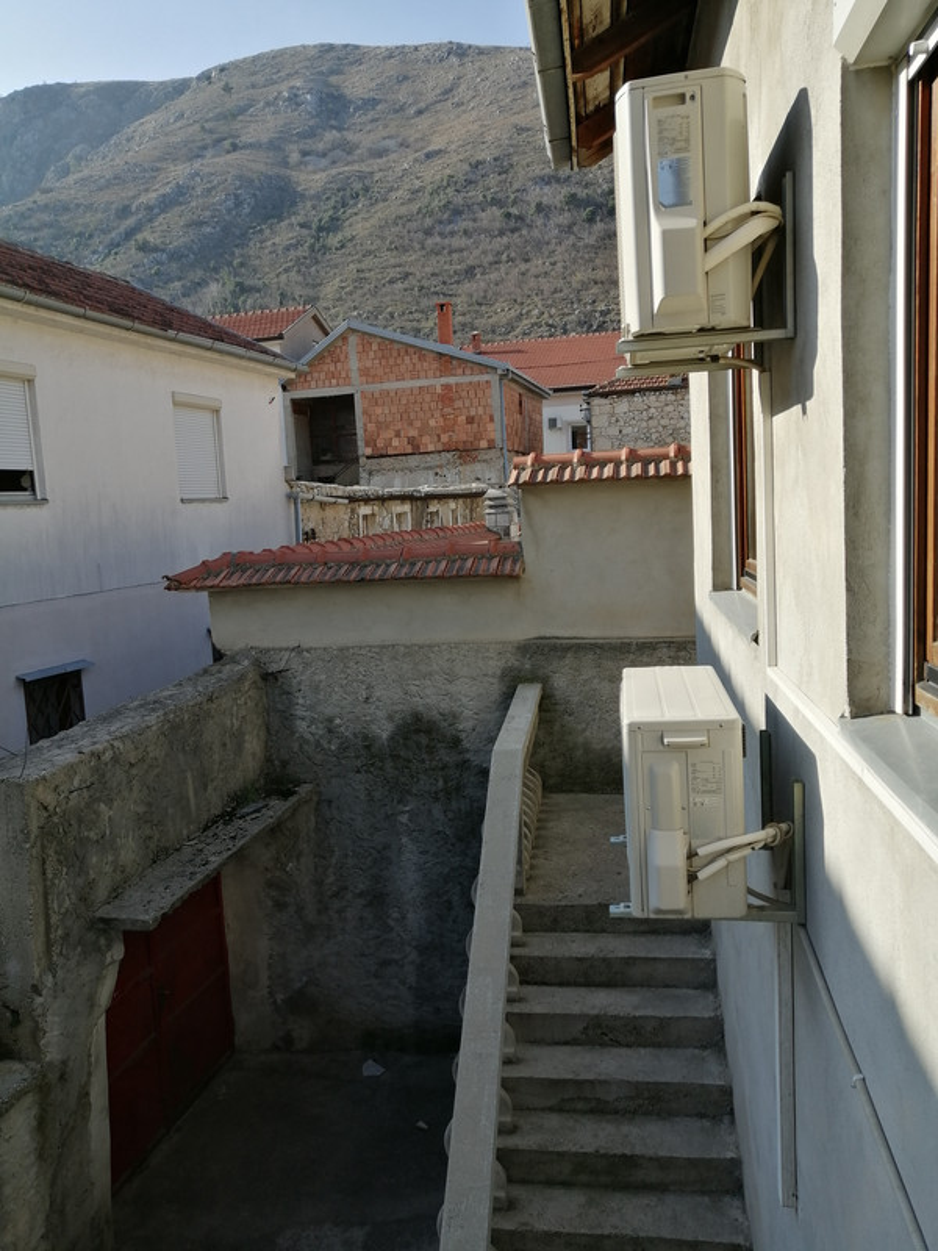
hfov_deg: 51.4
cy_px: 626
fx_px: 976
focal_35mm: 27
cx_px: 469
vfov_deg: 65.3
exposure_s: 1/895
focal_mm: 3.88
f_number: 1.8
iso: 50
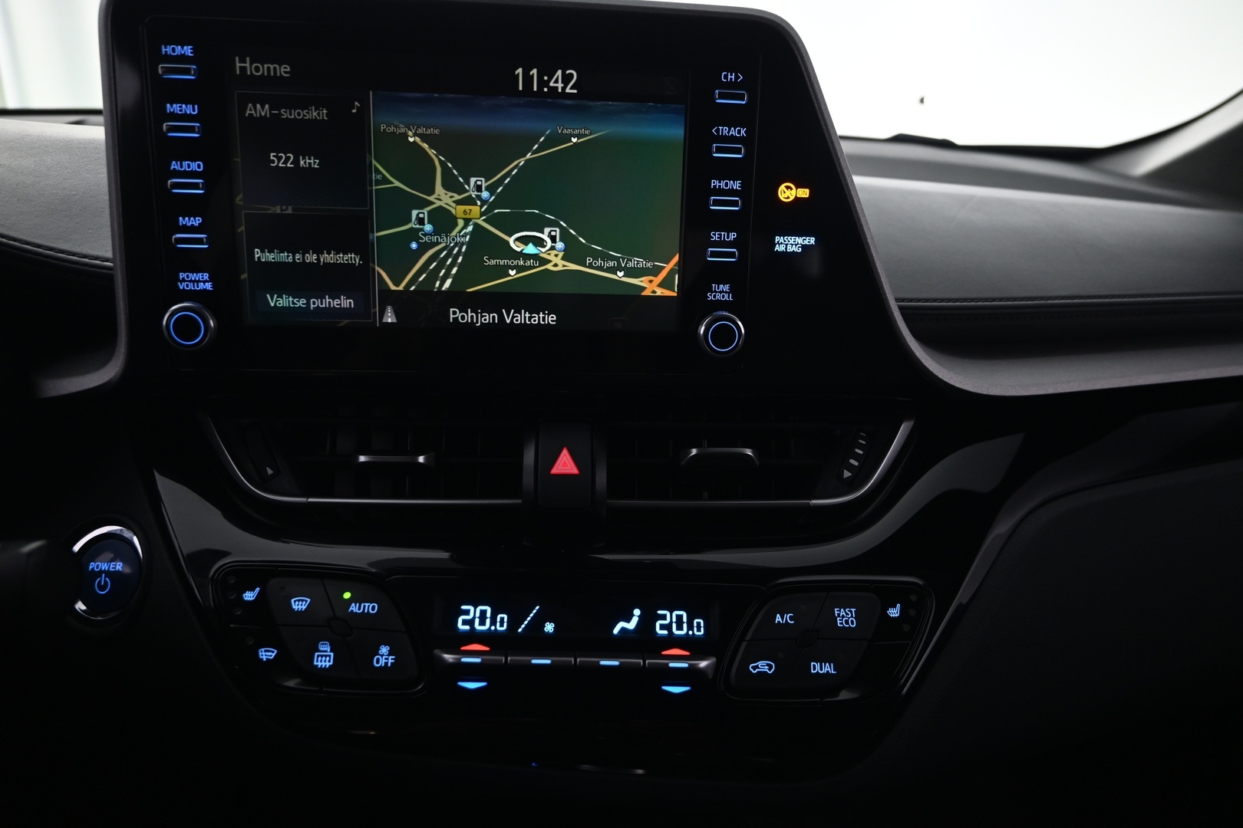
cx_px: 622
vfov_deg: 53.1
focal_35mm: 24
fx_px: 829
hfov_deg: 73.7
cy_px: 414
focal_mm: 16
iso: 1000
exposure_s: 1/15
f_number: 3.5
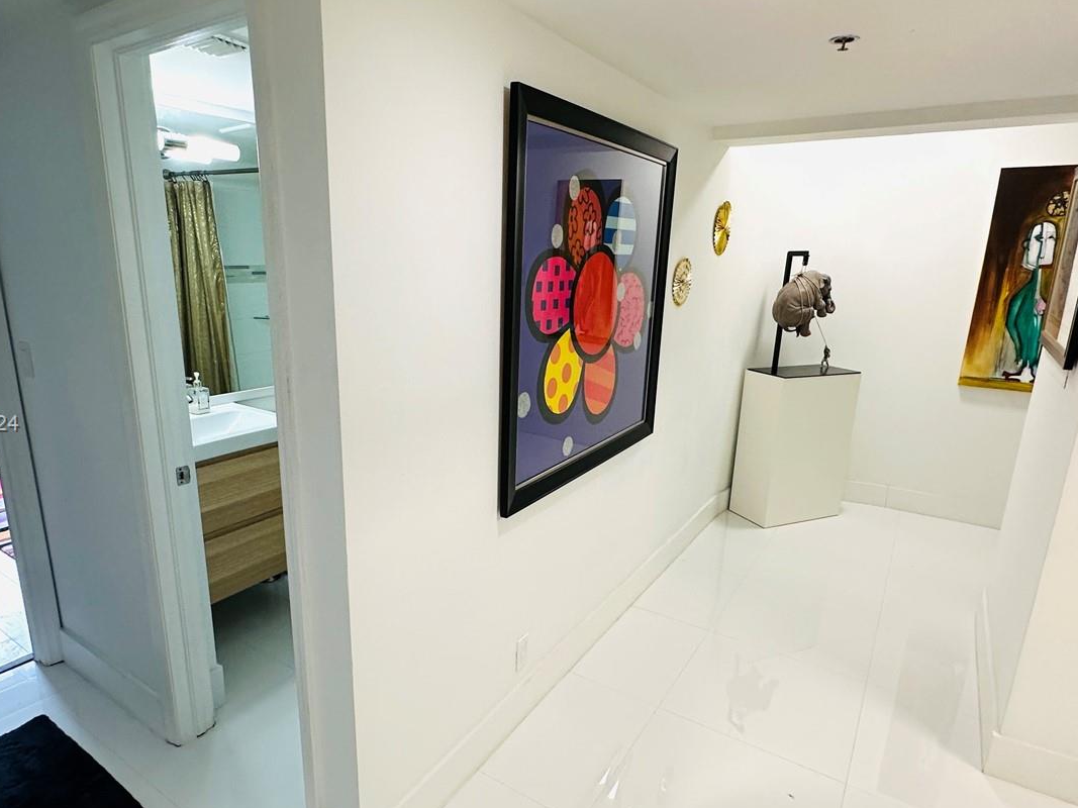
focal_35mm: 21
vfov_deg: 63.4
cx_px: 504
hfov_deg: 78.9
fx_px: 654
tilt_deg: -15.8
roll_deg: -1.0
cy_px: 425
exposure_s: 1/120
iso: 200
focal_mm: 2.22
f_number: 2.2
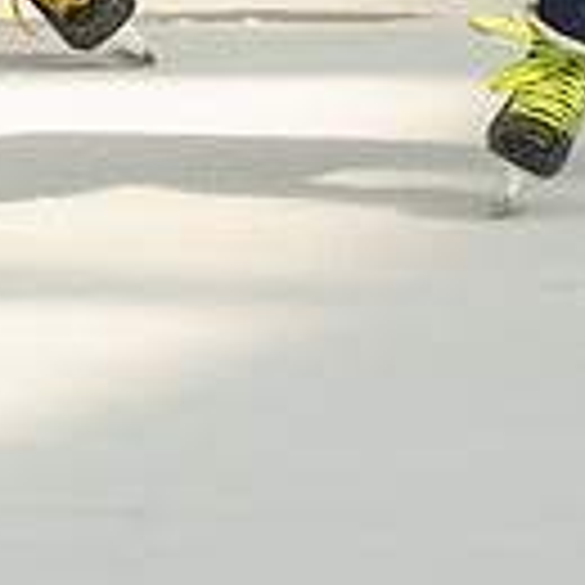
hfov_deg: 1.6
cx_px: -395
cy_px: -118
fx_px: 21185
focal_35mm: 1108
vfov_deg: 1.6
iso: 800
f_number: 3.5
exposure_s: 1/1600
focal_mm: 150
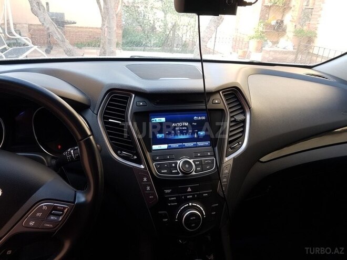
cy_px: 130
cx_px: 174
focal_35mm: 26
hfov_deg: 67.3
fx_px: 261
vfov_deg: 53.1
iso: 64
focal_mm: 4.2
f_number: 1.7
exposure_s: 1/50
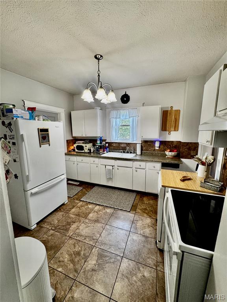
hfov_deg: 85.7
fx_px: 122
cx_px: 114
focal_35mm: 14
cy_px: 151
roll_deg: -0.2
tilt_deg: -10.7
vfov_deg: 102.1
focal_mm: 2.22
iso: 250
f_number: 2.2
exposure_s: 1/120
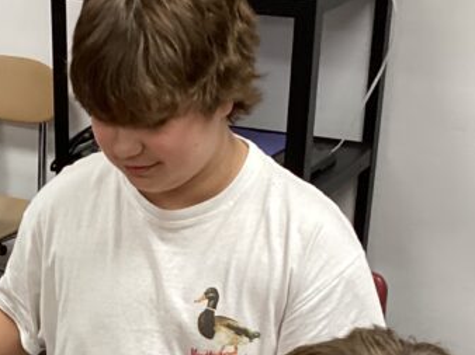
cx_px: 35
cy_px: 491
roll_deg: +2.1
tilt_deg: -29.9
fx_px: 1289
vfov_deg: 14.8
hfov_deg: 20.4
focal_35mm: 94
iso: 160
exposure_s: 1/60
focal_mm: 3.3
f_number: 2.4
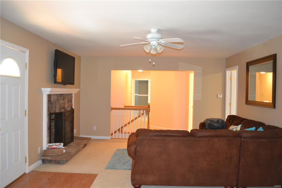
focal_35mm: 27
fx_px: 211
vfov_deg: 47.9
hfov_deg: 67.4
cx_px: 141
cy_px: 94
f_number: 3.5
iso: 2500
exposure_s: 1/60
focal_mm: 18
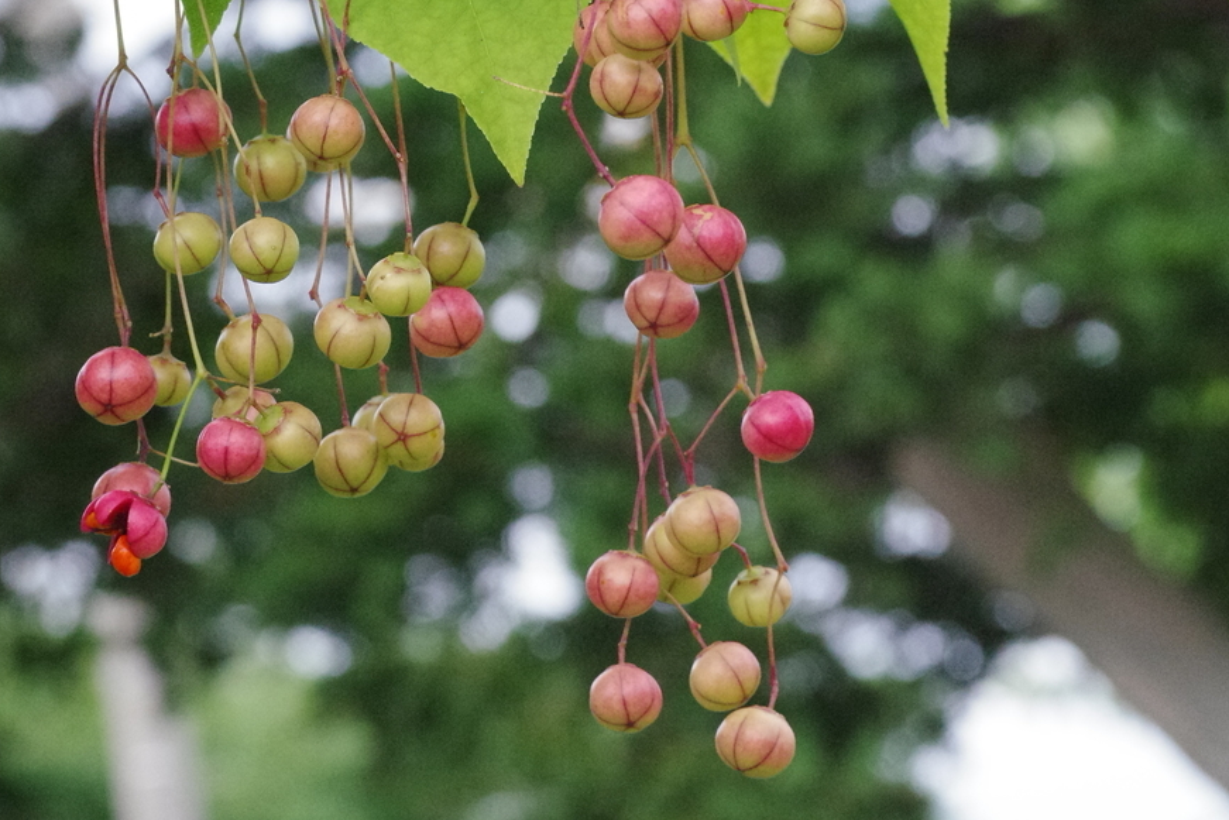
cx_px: 622
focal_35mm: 186
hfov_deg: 11.1
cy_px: 315
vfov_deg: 7.4
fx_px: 6350
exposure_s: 1/1500
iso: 6400
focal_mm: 90
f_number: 8
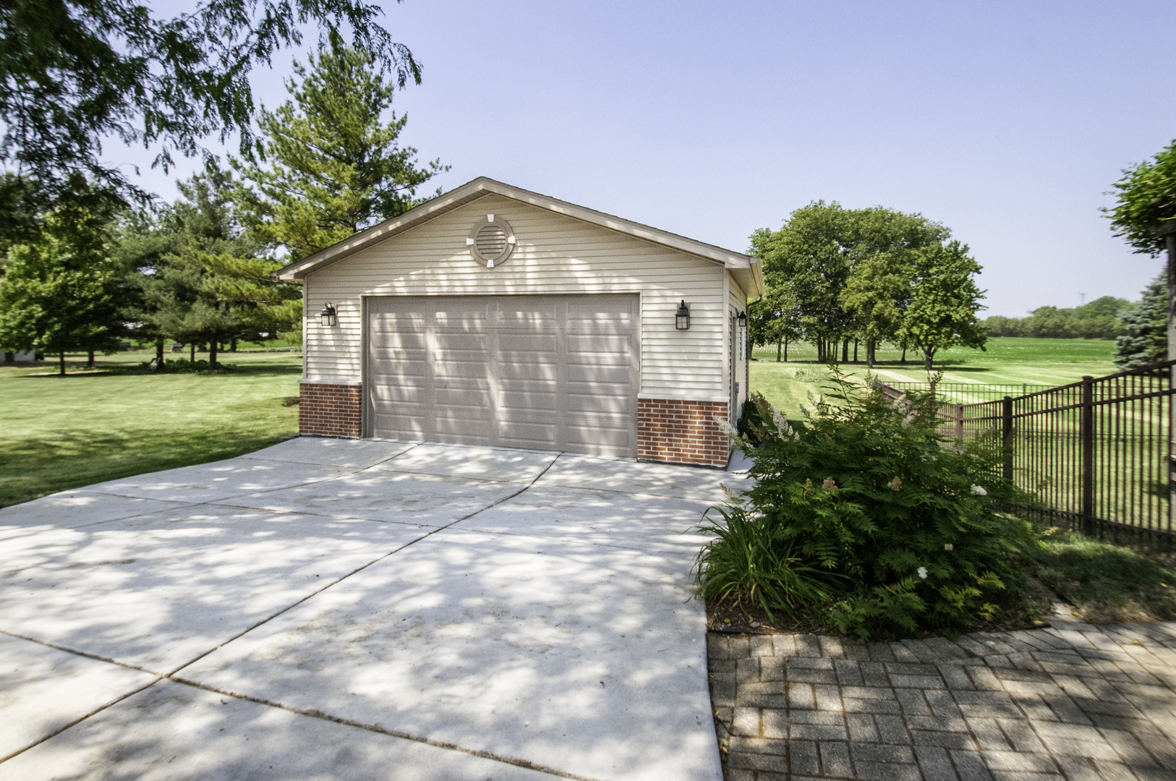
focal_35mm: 15
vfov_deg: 77.2
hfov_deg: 100.5
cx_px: 588
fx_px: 489
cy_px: 390
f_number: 9
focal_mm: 10
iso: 640
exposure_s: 1/1250
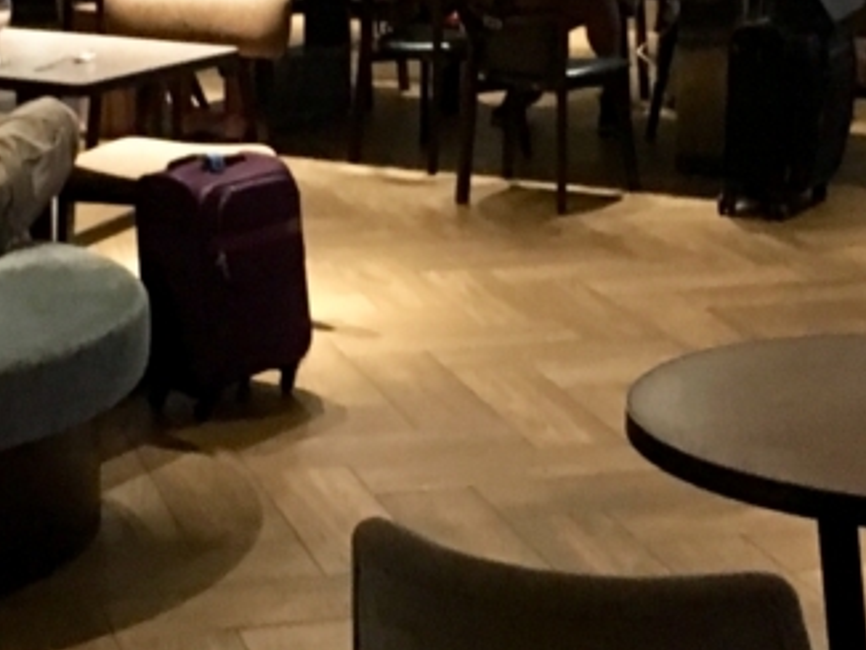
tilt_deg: -11.4
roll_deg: -0.3
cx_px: 372
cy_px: 218
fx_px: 2278
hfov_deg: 21.5
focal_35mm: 91
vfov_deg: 16.2
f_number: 2.2
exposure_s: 1/15
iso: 320
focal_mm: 4.15
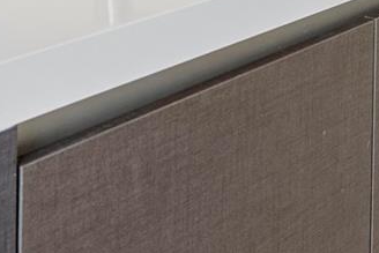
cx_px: 600
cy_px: -246
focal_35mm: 78
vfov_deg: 14.6
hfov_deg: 21.1
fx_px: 821
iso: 320
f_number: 8
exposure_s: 1/25
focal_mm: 16
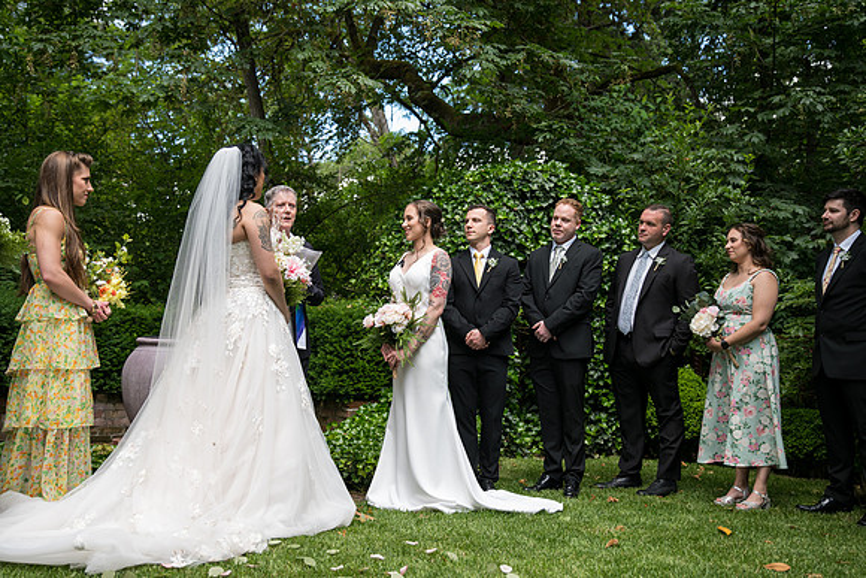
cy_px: 289
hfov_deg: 50.7
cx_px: 433
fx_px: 914
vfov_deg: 35.1
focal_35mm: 38
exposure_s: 1/400
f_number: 3.5
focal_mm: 38
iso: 320
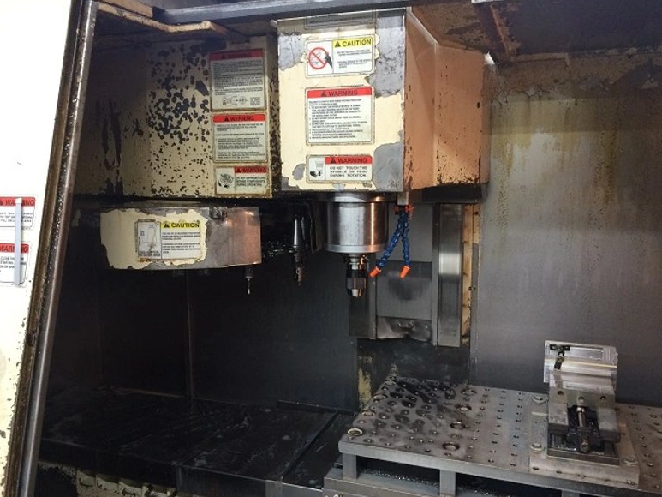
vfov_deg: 46.8
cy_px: 252
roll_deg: +1.0
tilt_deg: -7.5
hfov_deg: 60.0
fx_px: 574
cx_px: 337
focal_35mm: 30
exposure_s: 1/30
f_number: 2.2
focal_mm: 4.15
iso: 160
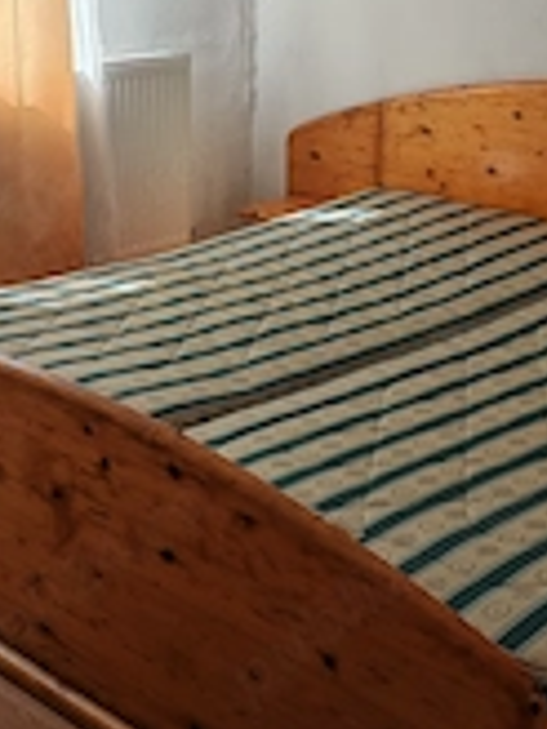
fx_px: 1391
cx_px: 218
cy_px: 324
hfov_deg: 22.2
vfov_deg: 29.4
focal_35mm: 66
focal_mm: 6.83
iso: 64
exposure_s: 1/260
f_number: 2
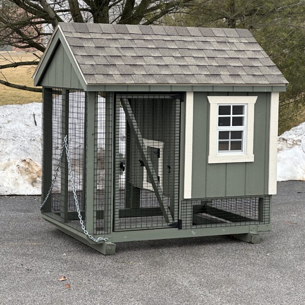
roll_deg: +1.6
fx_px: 907
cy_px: 127
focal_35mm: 91
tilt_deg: -4.2
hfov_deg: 19.1
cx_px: 152
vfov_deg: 19.1
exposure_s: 1/150
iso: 32
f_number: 2.8
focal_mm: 9
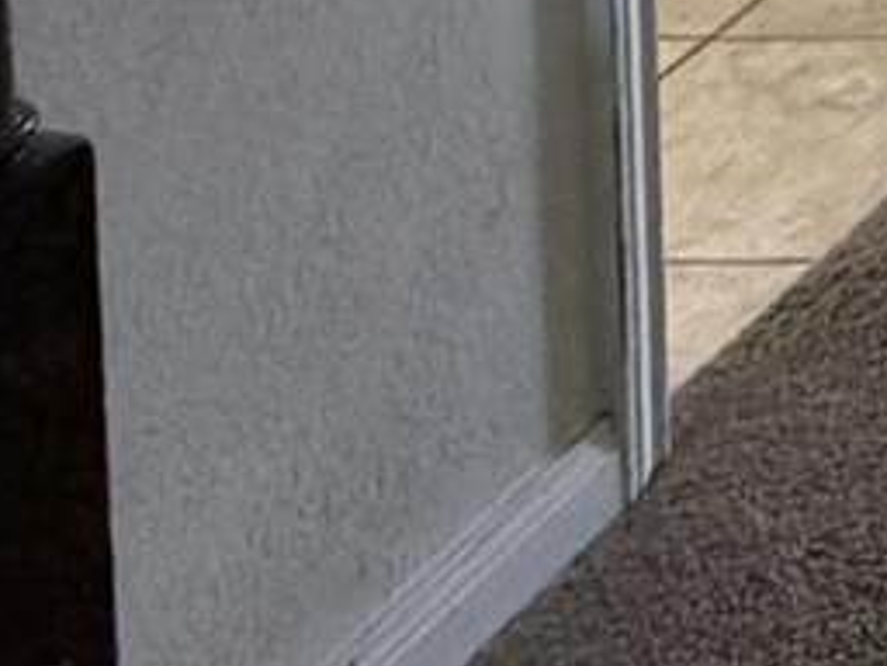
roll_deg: +0.7
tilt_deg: -0.4
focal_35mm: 112
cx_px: 2626
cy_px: -1443
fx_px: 2870
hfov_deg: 11.2
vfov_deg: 9.6
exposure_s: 1/60
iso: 200
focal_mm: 2.22
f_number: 2.2
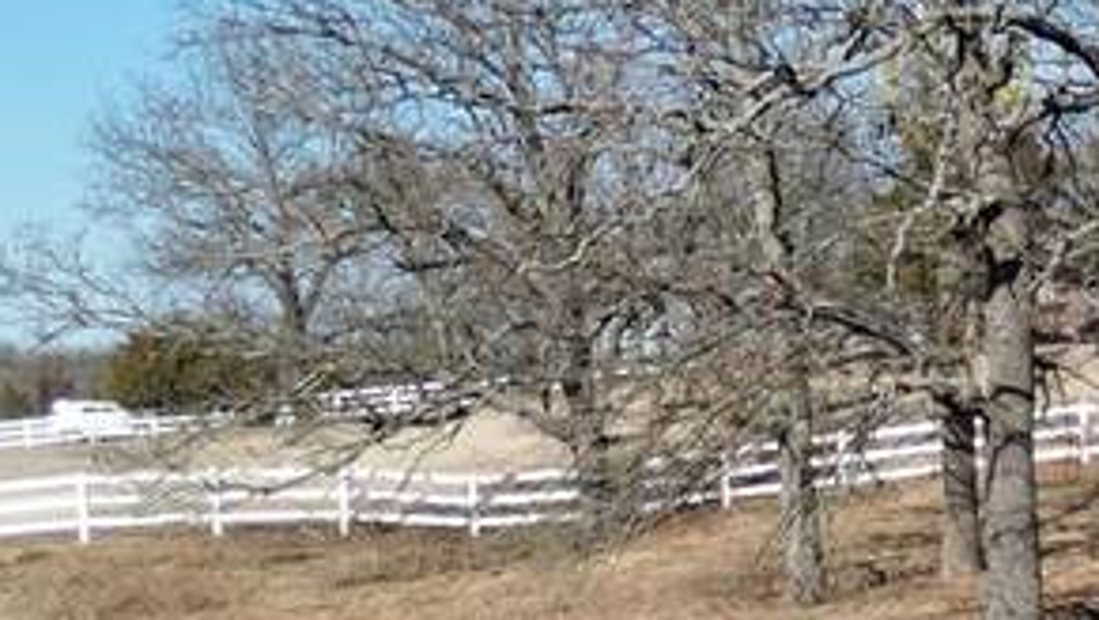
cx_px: 1866
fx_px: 3353
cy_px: 692
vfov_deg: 10.4
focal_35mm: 115
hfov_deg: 16.2
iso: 100
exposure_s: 1/2500
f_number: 1.7
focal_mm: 6.72
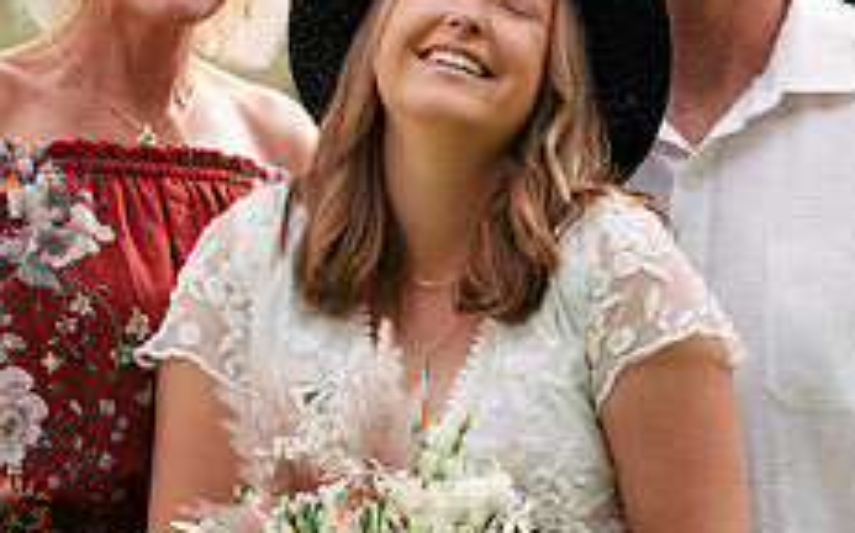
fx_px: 10967
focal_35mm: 471
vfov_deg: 2.8
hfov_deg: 4.5
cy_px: 345
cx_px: 376
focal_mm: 160
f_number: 8
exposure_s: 1/250
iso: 500
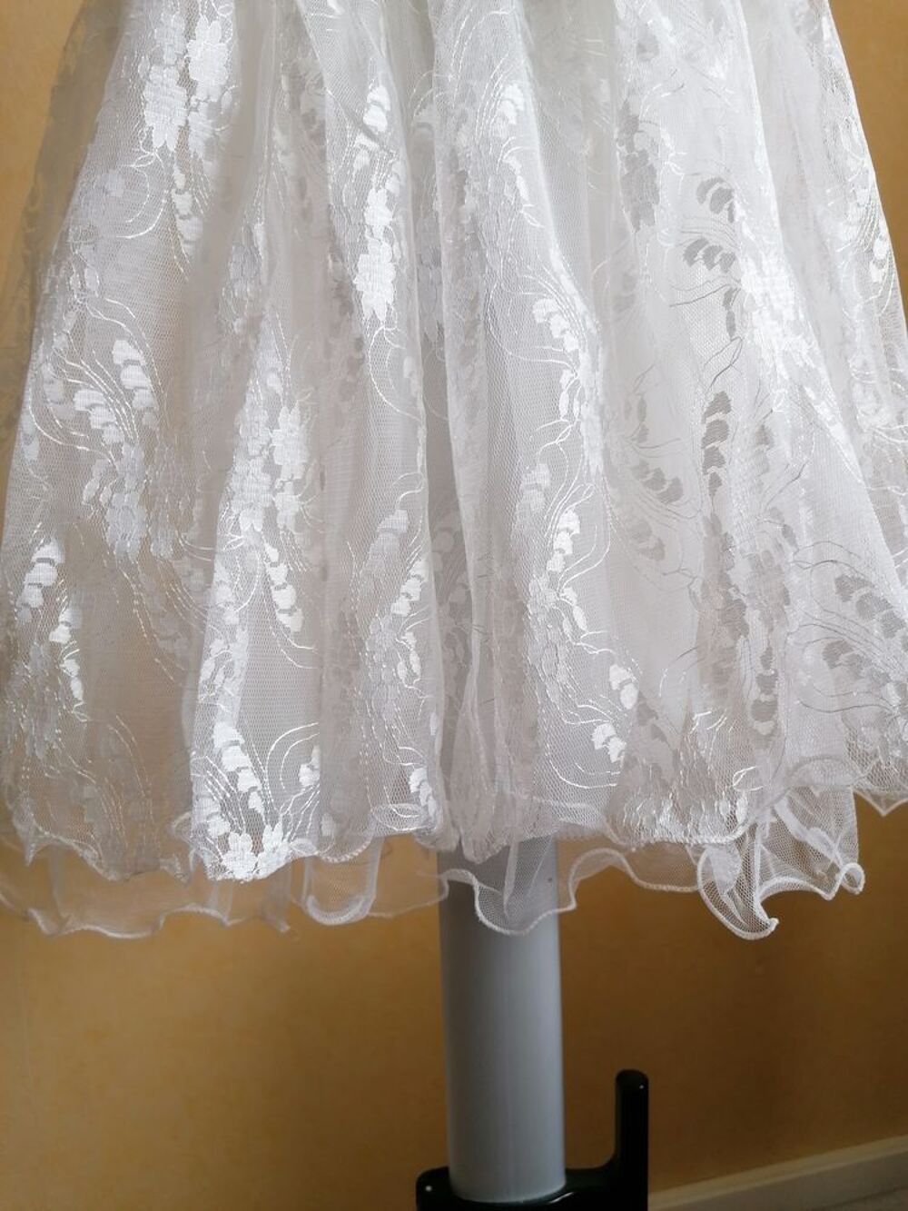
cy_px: 606
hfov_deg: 51.4
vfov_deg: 65.3
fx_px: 944
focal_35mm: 27
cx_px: 454
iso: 50
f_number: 1.8
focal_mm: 4.75
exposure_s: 1/50
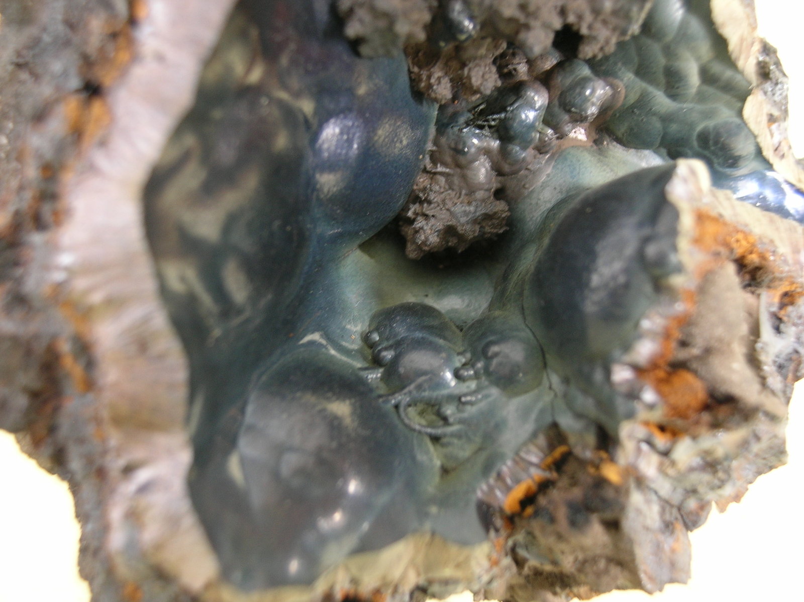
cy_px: 301
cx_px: 402
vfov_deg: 22.9
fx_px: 1485
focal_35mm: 64
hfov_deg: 30.3
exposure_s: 1/5.1
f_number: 3.2
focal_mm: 10.6
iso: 50
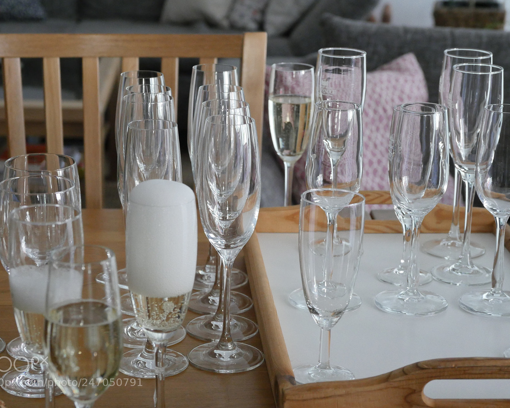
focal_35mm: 80
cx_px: 238
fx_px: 1207
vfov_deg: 19.2
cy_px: 203
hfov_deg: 23.8
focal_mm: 38
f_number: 5
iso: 2000
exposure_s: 1/100
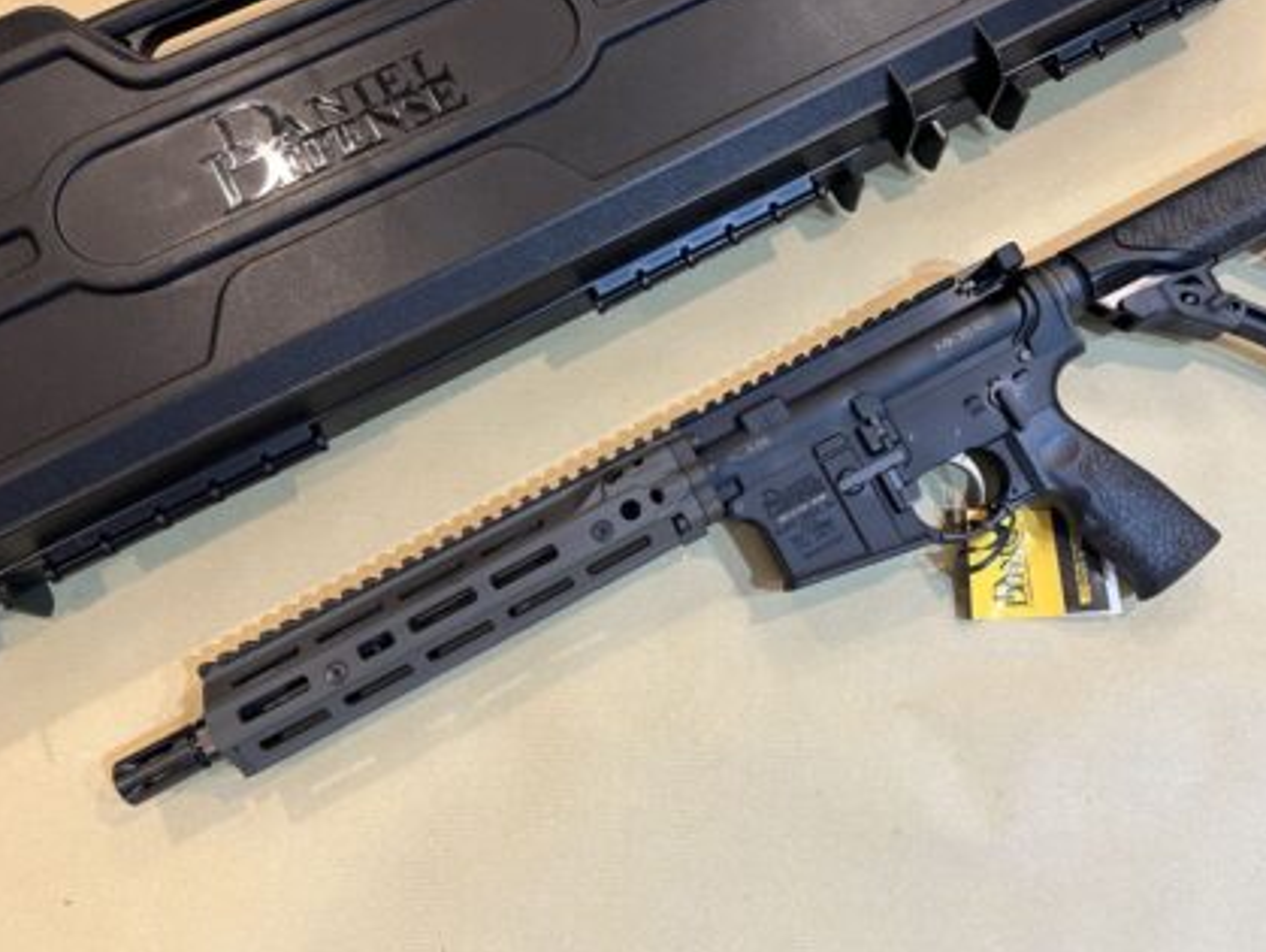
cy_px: 410
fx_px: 1135
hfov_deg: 58.1
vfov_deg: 45.4
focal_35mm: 31
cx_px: 725
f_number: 1.5
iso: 125
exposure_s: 1/50
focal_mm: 5.7
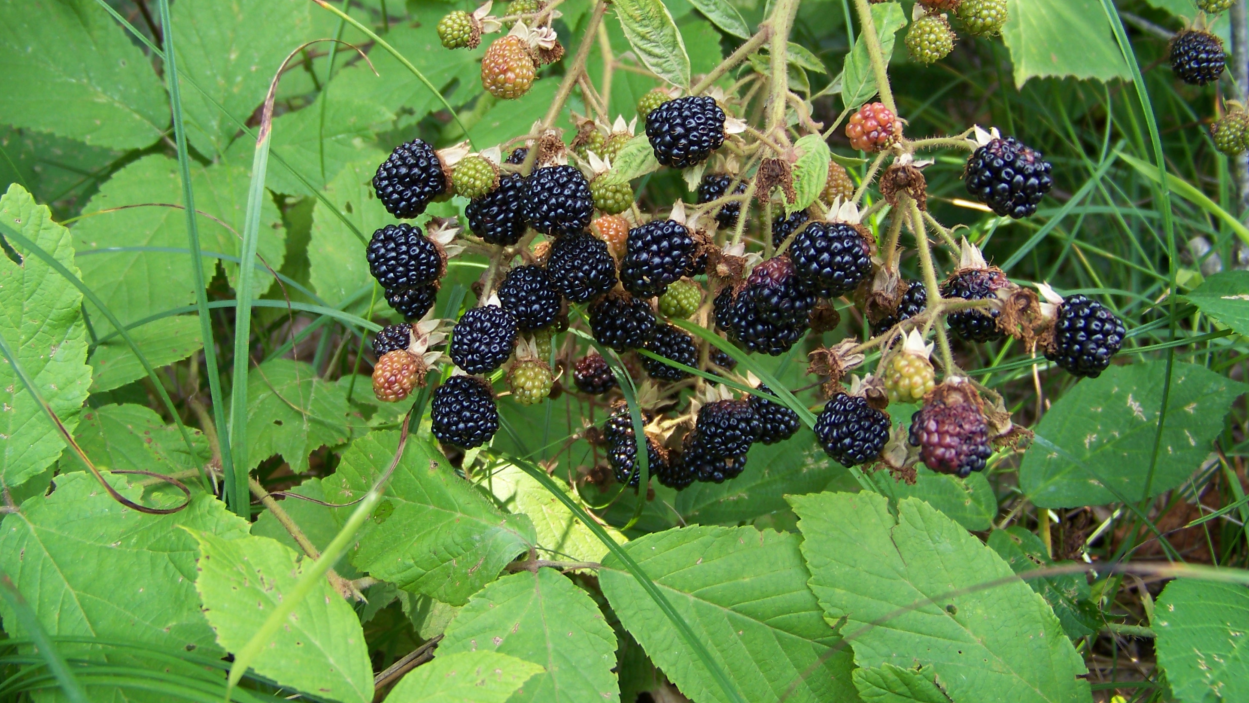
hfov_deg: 46.4
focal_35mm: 44
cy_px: 288
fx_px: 1457
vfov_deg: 27.1
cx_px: 607
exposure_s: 1/60
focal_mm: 5.85
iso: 64
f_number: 2.8
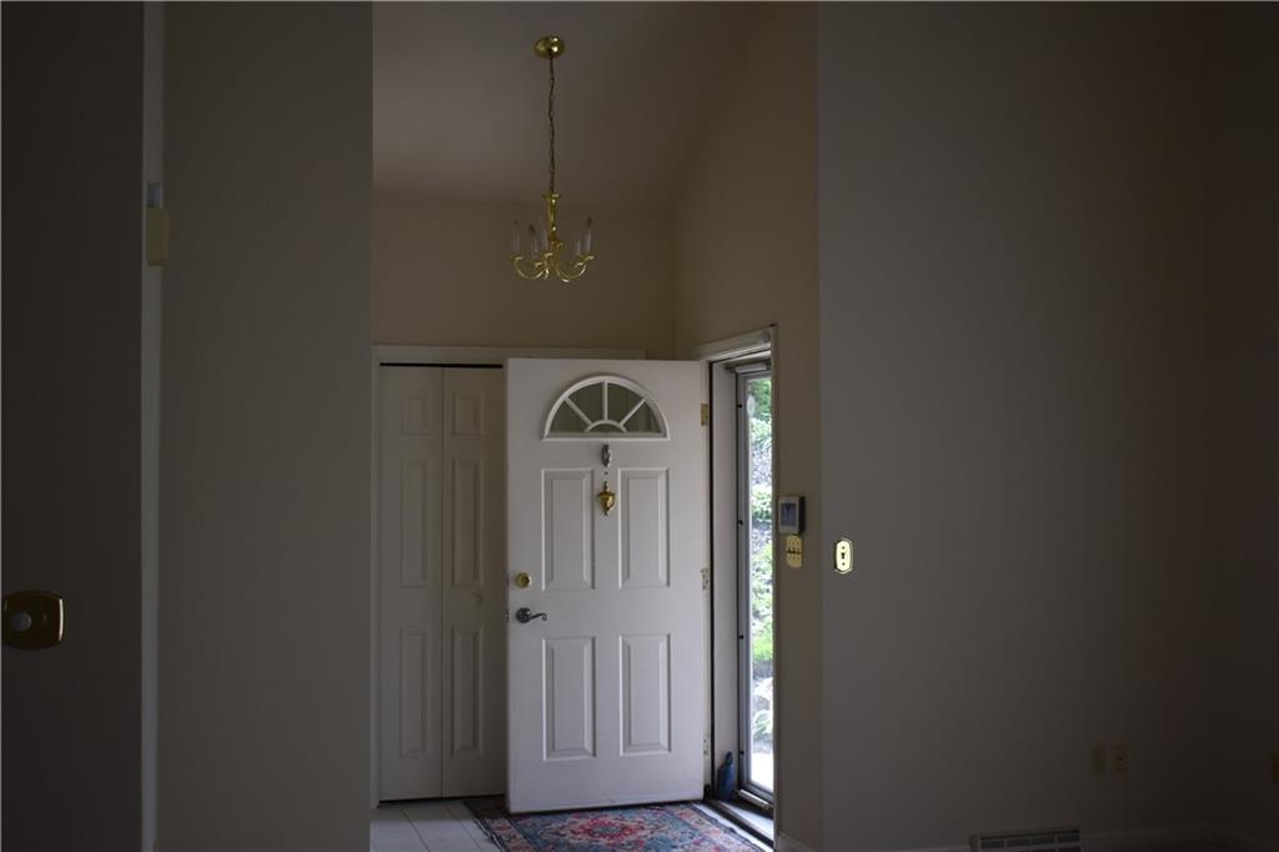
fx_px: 1492
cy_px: 426
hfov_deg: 46.4
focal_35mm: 42
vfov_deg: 31.9
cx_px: 640
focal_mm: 28
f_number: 4.2
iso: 450
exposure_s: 1/250
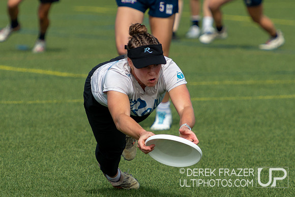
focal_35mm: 601
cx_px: 153
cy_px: 109
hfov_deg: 3.4
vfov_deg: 2.3
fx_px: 4928
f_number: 5.6
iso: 320
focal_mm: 310
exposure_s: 1/2000
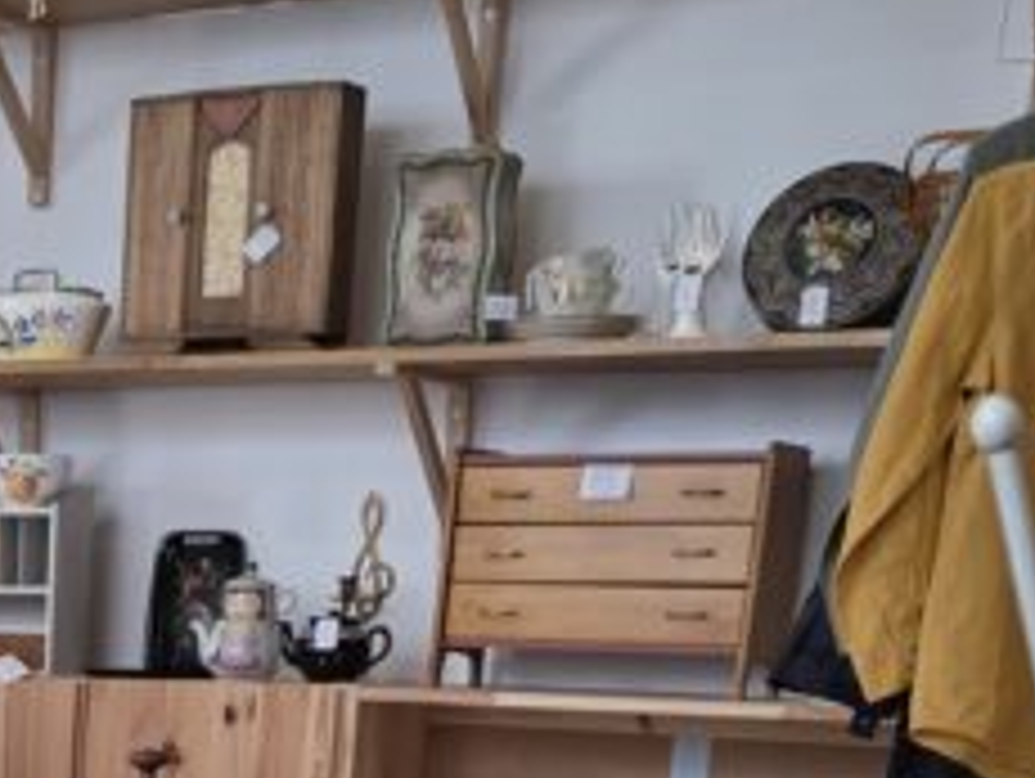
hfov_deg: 22.8
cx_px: -140
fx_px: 2394
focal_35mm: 80
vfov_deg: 16.6
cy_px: 1210
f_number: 1.7
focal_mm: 6.3
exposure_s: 1/100
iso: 160
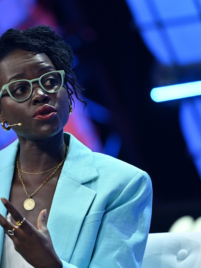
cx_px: 61
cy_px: 134
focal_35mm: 434
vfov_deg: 4.6
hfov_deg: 3.4
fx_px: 3361
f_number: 4
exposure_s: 1/250
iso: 2000
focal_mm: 300
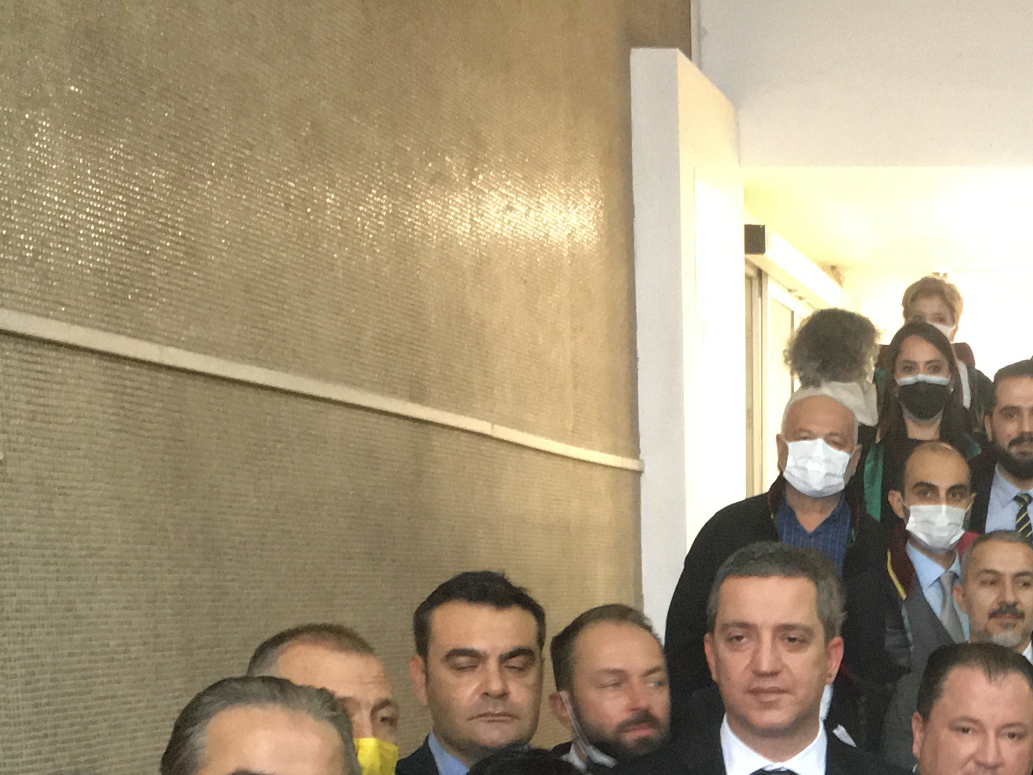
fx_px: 2089
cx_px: 1044
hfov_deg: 26.2
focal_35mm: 70
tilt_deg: -8.1
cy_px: 930
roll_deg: -0.5
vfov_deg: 19.8
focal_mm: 4.15
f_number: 2.2
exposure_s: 1/17
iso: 320
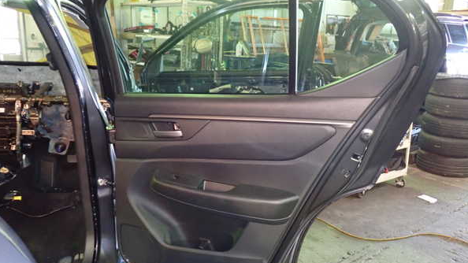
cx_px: 233
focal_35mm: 33
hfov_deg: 59.5
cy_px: 137
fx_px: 409
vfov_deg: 35.6
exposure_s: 1/30
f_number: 2.3
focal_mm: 5.4
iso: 800
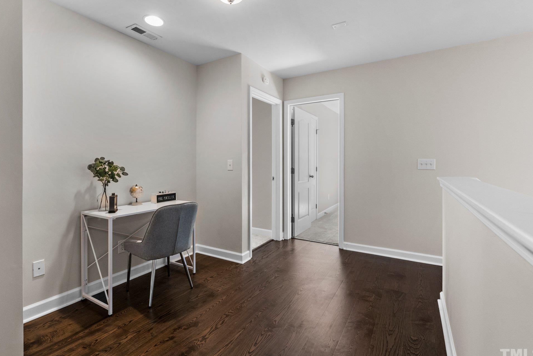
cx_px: 262
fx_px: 252
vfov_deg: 70.4
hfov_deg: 93.3
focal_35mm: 17
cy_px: 173
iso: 400
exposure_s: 1/40
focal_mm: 16
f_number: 5
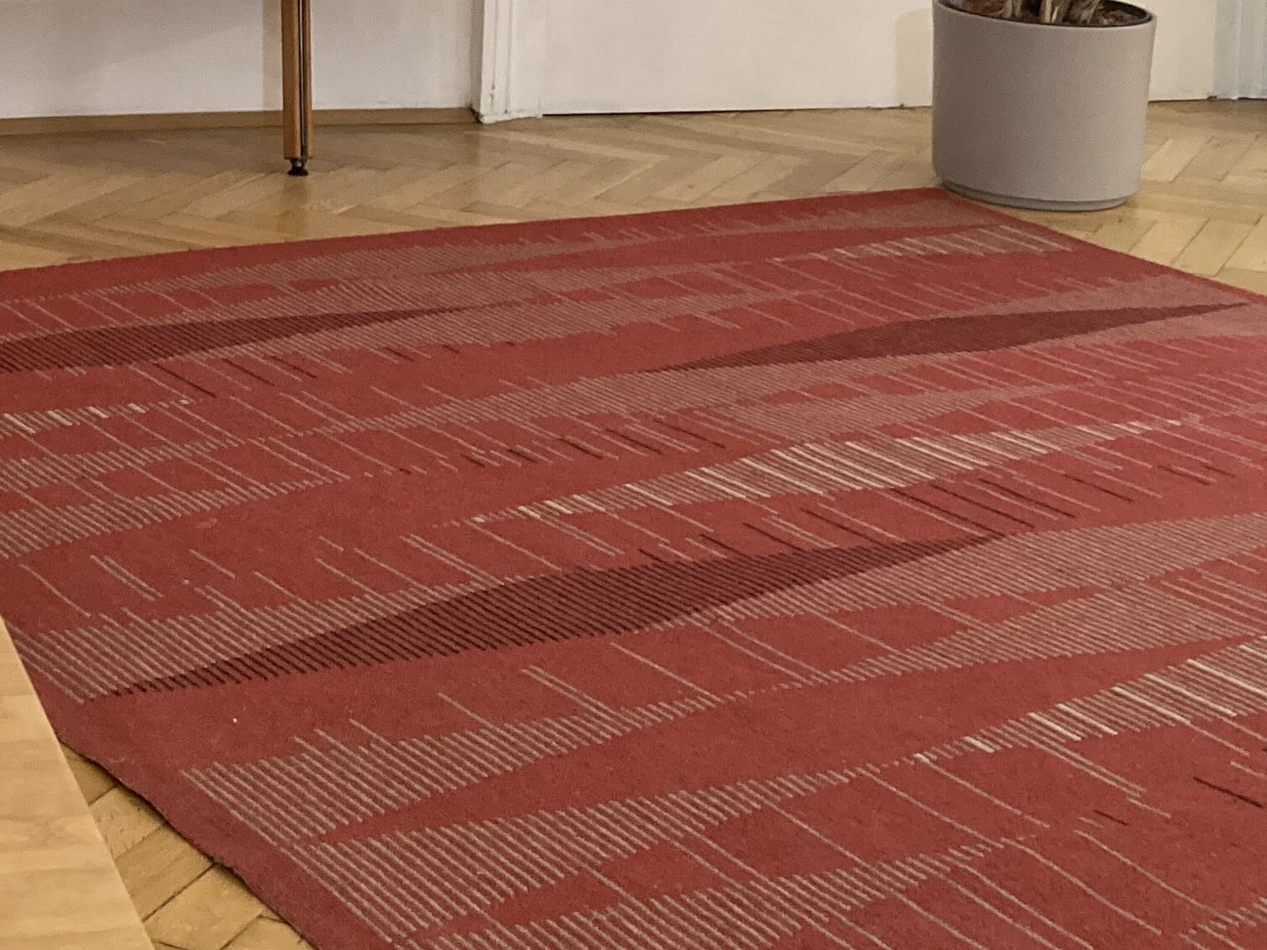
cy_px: -307
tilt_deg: -2.0
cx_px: 337
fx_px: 2745
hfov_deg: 25.7
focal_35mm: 75
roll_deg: -2.1
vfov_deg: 18.2
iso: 160
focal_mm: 3.99
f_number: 1.8
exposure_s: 1/60
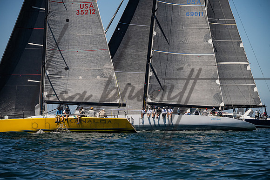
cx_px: 135
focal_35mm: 165
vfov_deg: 8.3
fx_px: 1238
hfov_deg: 12.4
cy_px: 90
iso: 640
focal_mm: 165
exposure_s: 1/6400
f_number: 7.6
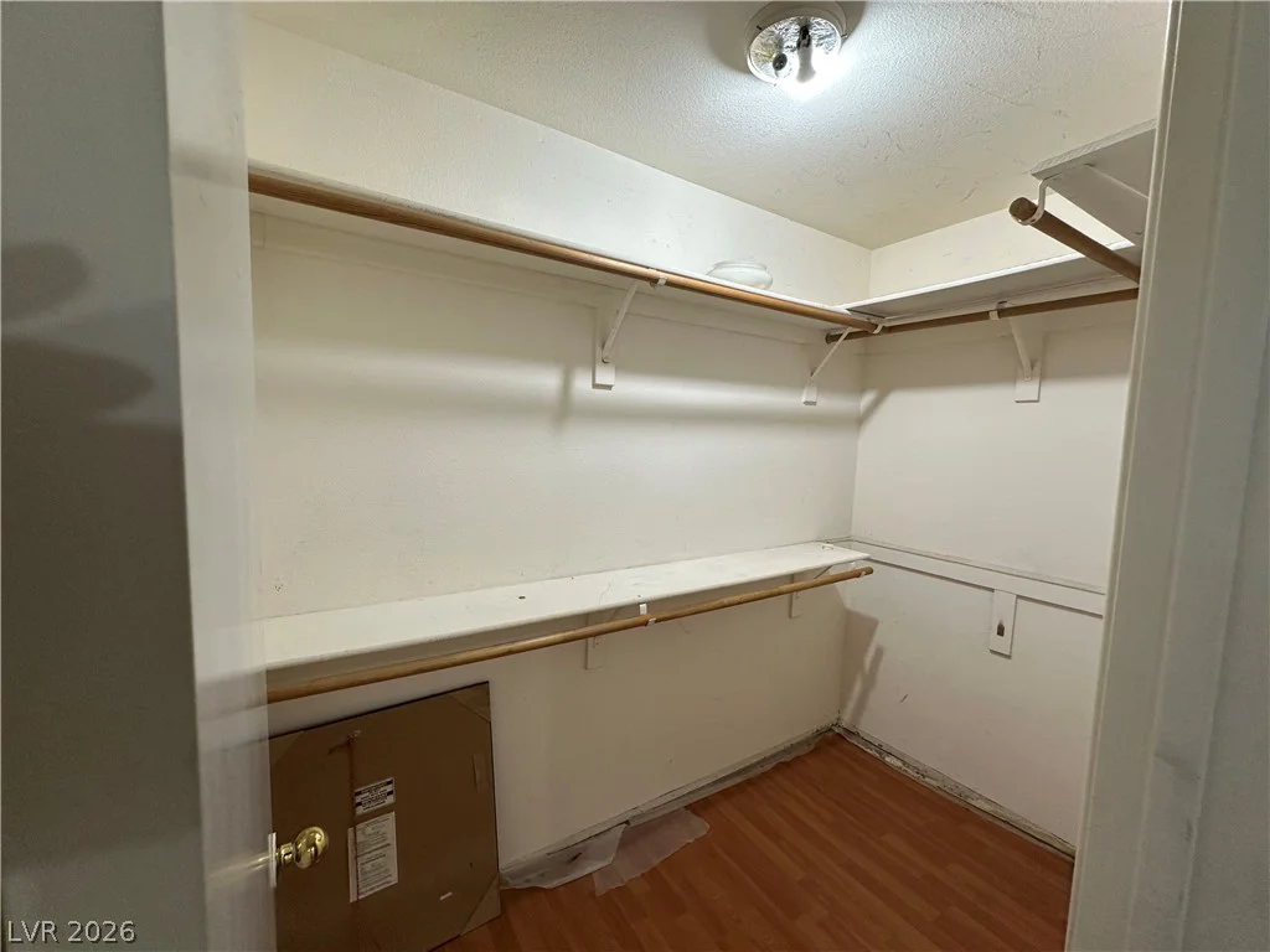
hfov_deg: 102.1
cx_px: 635
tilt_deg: -4.4
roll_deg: -2.1
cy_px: 476
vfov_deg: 85.7
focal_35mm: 14
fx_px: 514
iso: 160
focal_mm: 2.22
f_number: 2.2
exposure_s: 1/120
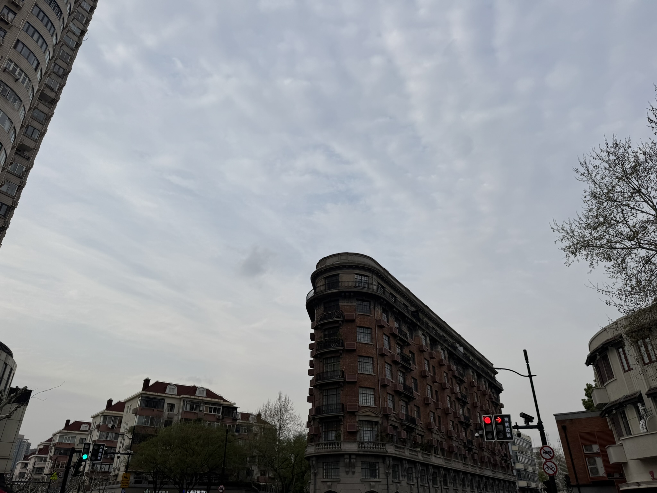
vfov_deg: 56.8
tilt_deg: +28.8
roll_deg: +0.3
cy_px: 246
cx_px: 328
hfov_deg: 71.6
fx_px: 456
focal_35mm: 24
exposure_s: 1/2710
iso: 80
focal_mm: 6.76
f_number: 1.78
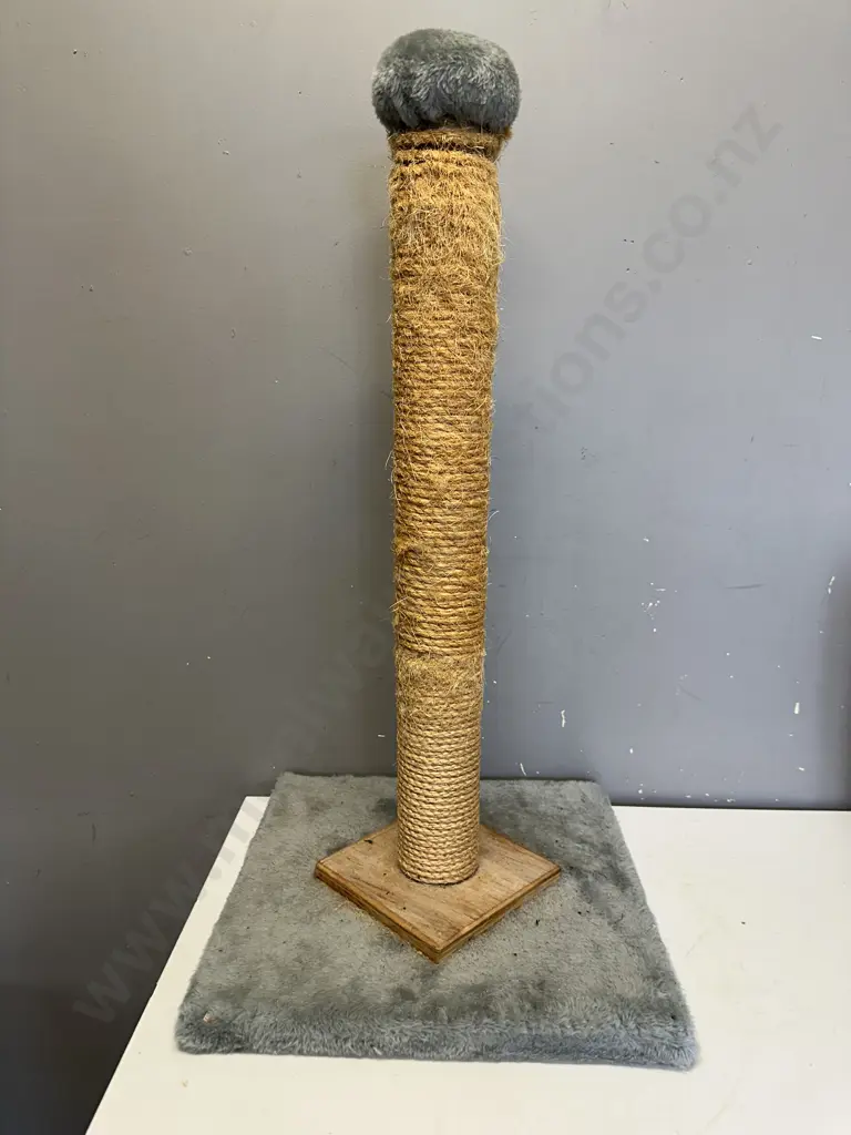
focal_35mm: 24
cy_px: 568
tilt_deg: -13.4
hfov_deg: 56.8
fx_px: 787
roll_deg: -1.0
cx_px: 426
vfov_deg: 71.6
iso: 100
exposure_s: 1/100
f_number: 1.78
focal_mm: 6.86
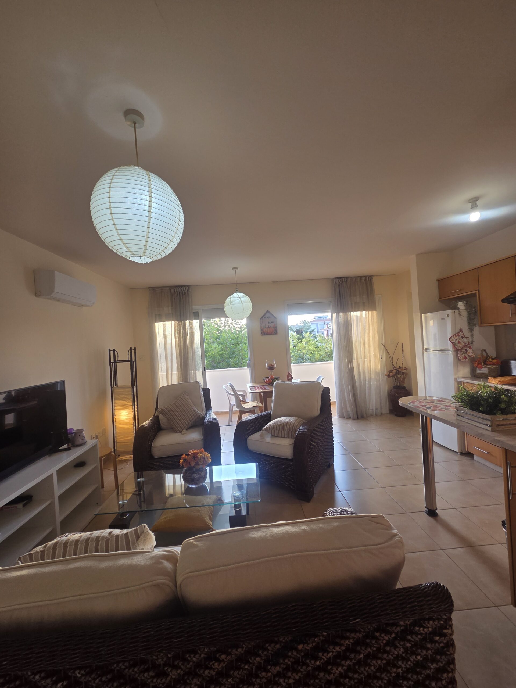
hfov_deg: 89.9
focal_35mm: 13
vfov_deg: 106.2
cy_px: 344
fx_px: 258
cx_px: 258
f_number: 2.2
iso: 50
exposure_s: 1/100
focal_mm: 2.2
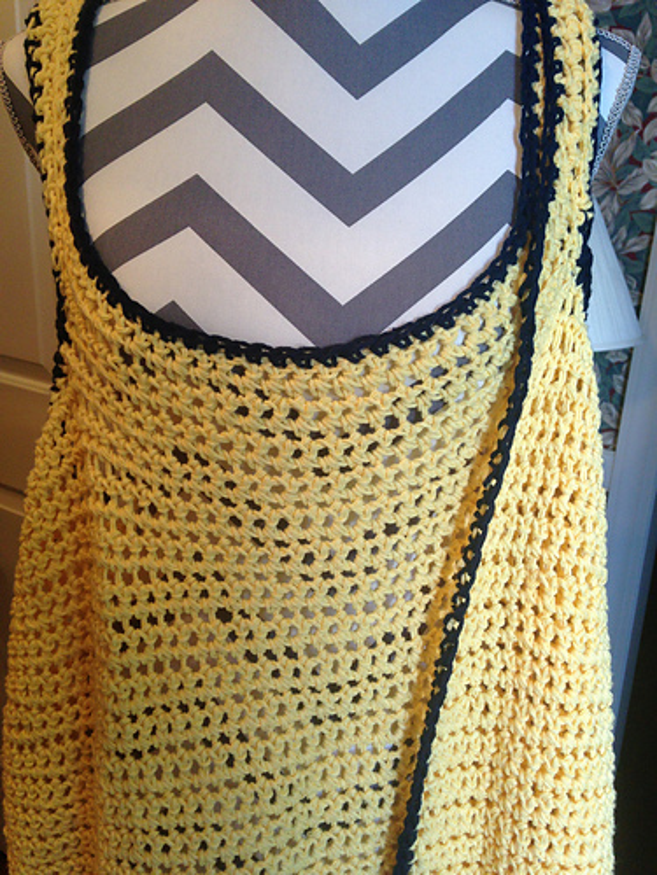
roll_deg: -2.7
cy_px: 438
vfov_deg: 55.4
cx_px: 328
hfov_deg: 42.9
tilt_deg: -18.6
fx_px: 835
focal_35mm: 33
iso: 64
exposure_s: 1/40
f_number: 2.4
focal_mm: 4.12
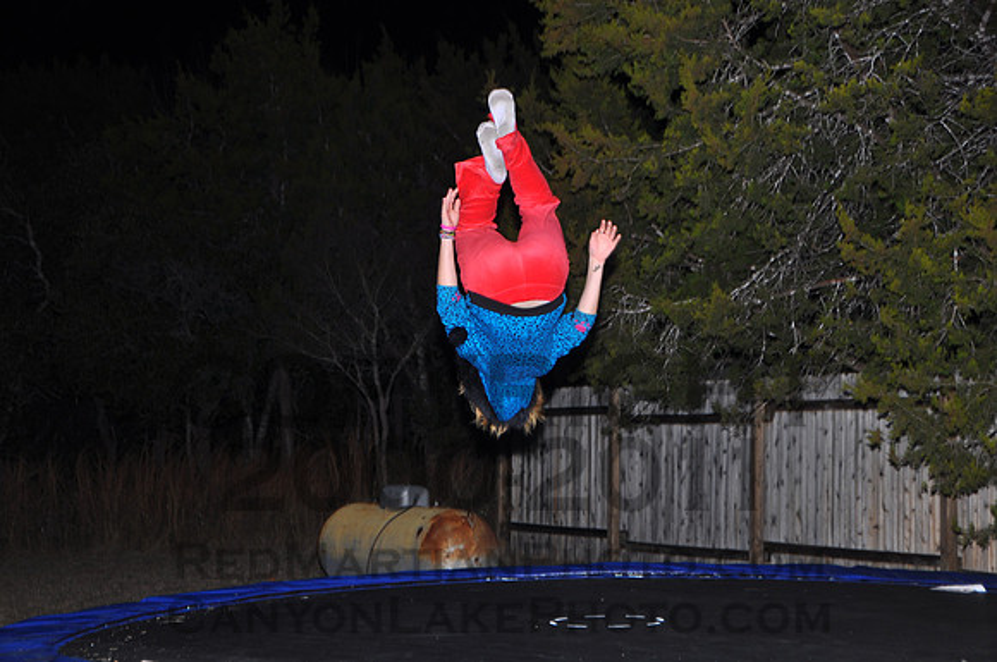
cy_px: 331
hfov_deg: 29.3
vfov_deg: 19.7
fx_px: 1908
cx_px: 498
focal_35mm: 69
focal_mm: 46
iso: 200
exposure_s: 1/60
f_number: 5.6
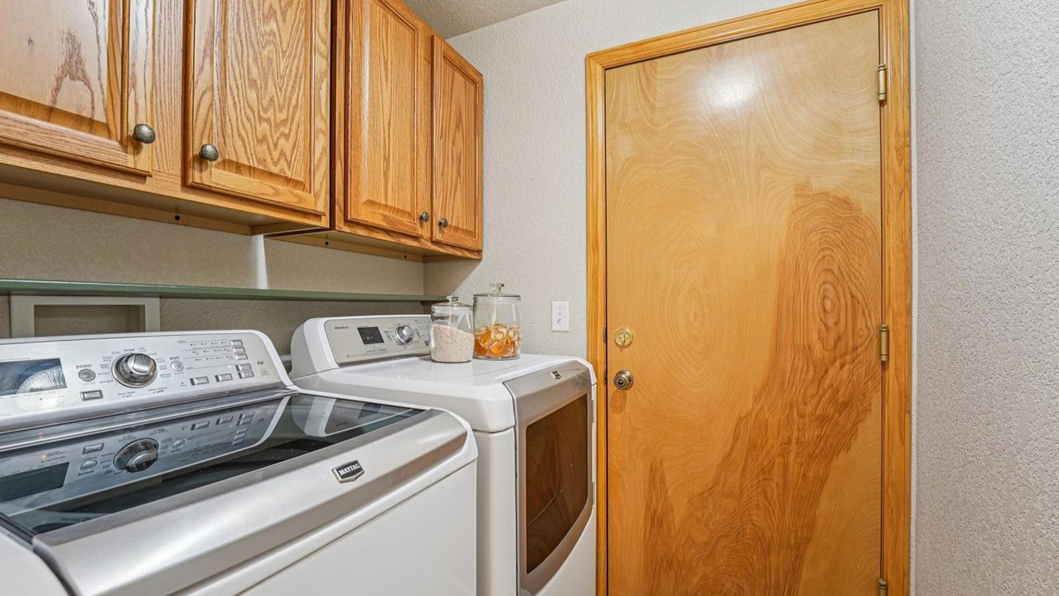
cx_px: 520
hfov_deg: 103.0
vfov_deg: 70.5
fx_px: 421
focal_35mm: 15
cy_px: 305
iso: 400
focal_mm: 14
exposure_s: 1/2
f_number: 8
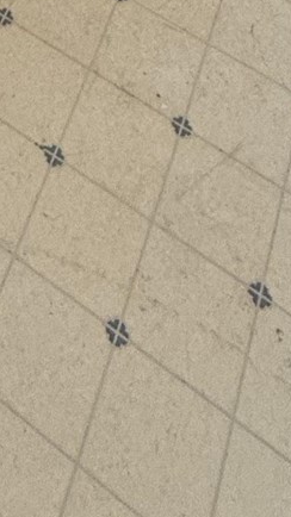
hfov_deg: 13.7
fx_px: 1112
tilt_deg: -16.1
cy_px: -828
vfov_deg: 13.7
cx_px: -193
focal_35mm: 81
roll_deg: +0.1
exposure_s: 1/128
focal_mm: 2.22
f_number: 2.2
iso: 64
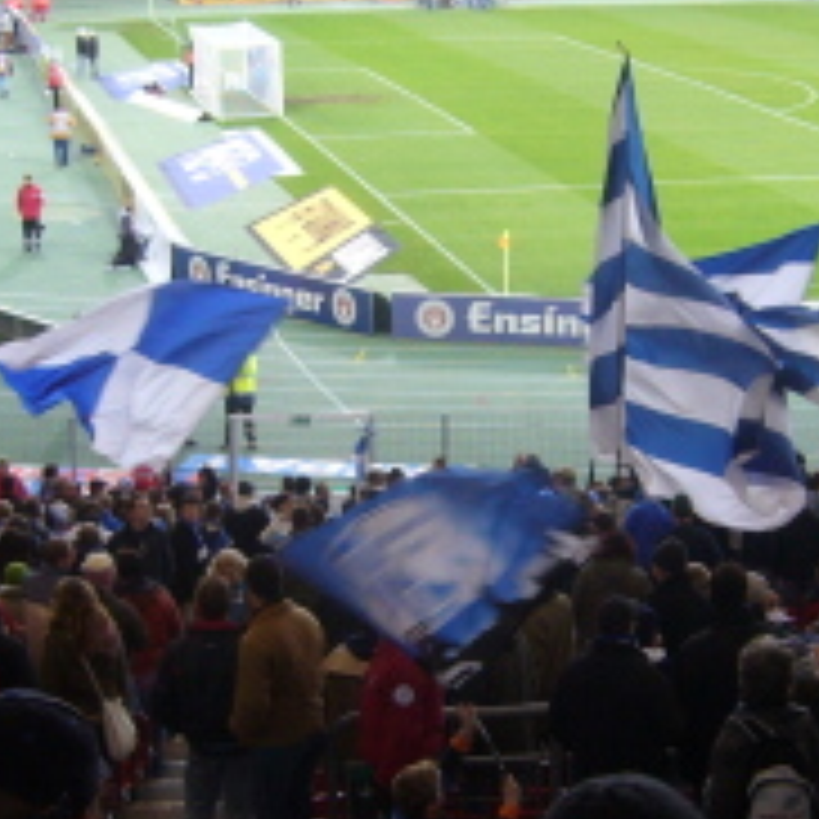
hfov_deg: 20.4
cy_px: 412
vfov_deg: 20.4
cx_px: 482
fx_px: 2275
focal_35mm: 85
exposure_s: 1/40
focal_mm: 5.8
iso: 100
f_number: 2.8
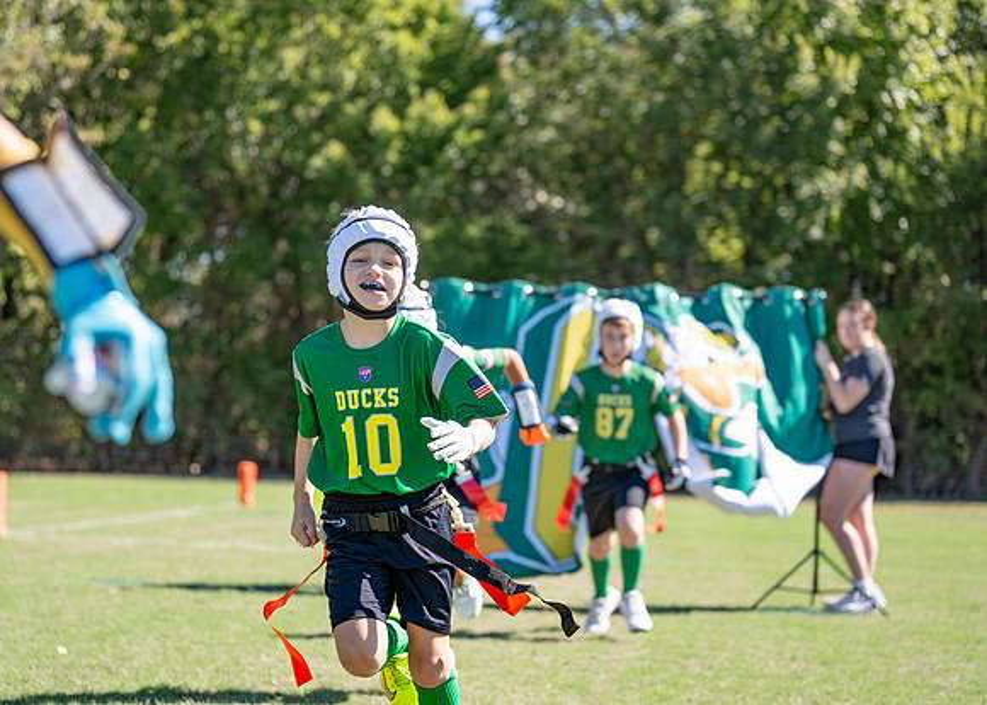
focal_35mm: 79
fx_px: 2202
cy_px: 357
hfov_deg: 25.2
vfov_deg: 18.2
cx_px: 422
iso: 200
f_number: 2.8
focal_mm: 70
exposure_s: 1/1600
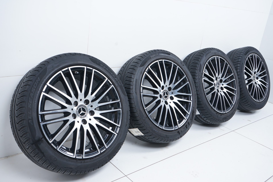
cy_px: 91
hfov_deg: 54.5
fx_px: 265
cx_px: 136
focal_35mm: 35
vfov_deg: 37.8
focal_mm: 35
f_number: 7.1
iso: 250
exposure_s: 1/100
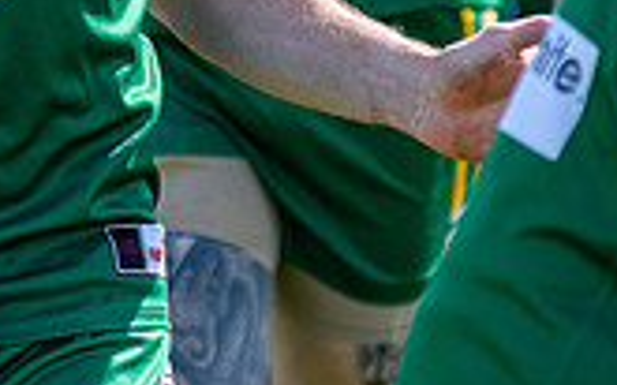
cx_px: -194
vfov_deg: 1.1
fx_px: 19297
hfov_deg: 1.8
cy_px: -321
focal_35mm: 1148
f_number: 2.8
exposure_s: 1/3200
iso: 400
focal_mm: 170
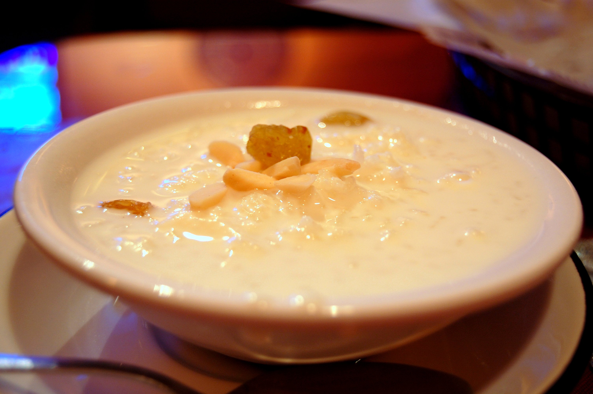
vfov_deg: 25.7
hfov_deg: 37.9
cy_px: 197
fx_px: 864
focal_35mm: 52
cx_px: 296
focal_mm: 35
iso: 200
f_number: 4.8
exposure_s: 1/2
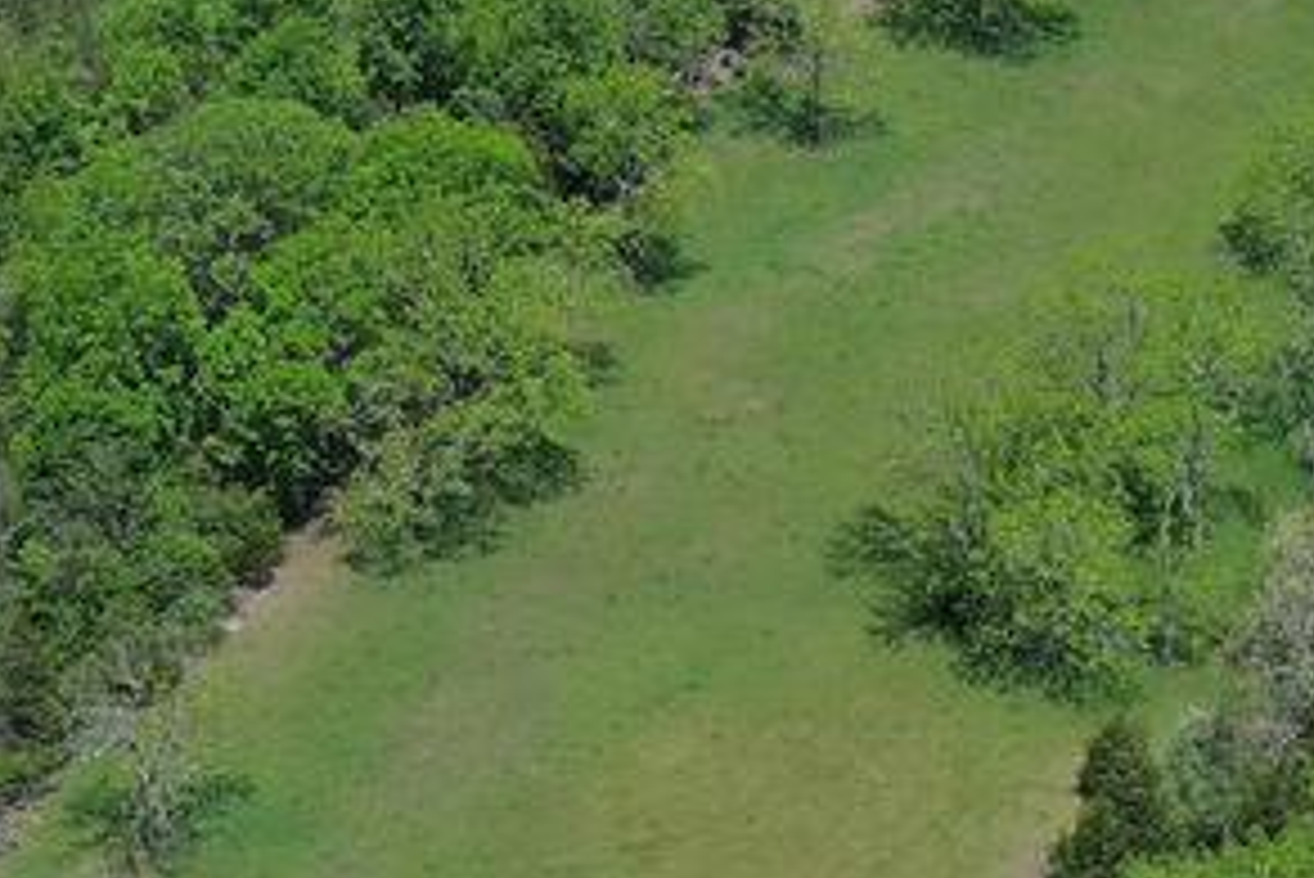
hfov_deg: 14.1
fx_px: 5222
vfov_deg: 8.8
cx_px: 1287
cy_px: 2035
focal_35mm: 143
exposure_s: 1/1300
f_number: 2.8
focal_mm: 10.57
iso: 100
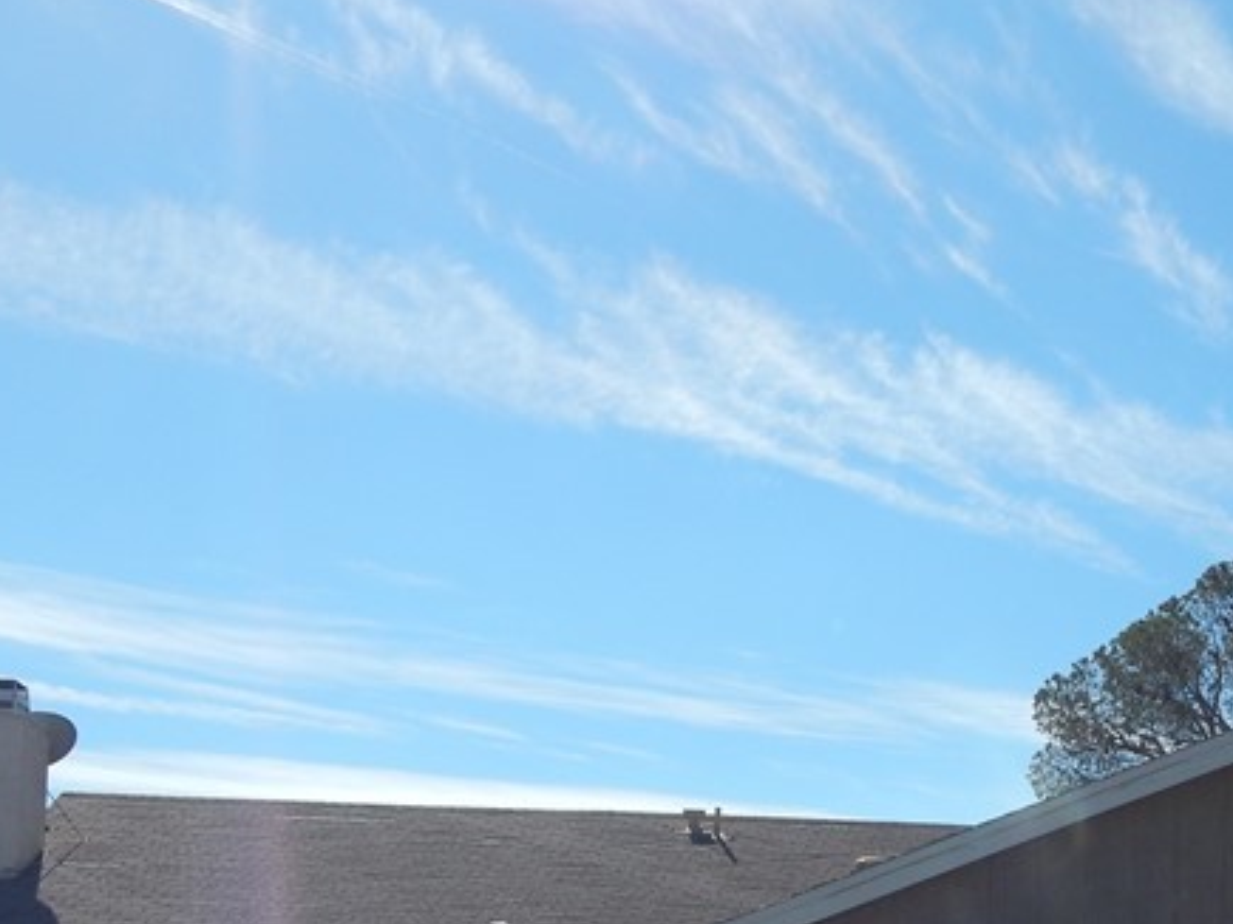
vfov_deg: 19.4
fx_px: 2599
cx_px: 964
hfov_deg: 26.3
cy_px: 981
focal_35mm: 73
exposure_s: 1/640
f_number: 6.5
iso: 125
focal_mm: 5.6
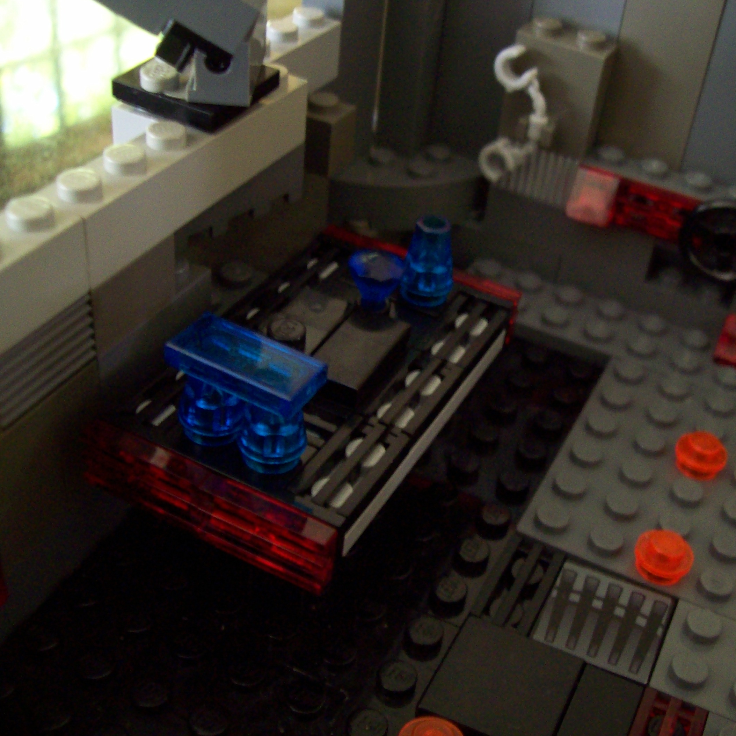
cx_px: 445
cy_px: 364
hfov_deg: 39.0
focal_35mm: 43
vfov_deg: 39.2
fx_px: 1034
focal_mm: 6
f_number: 2.7
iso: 200
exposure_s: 1/4
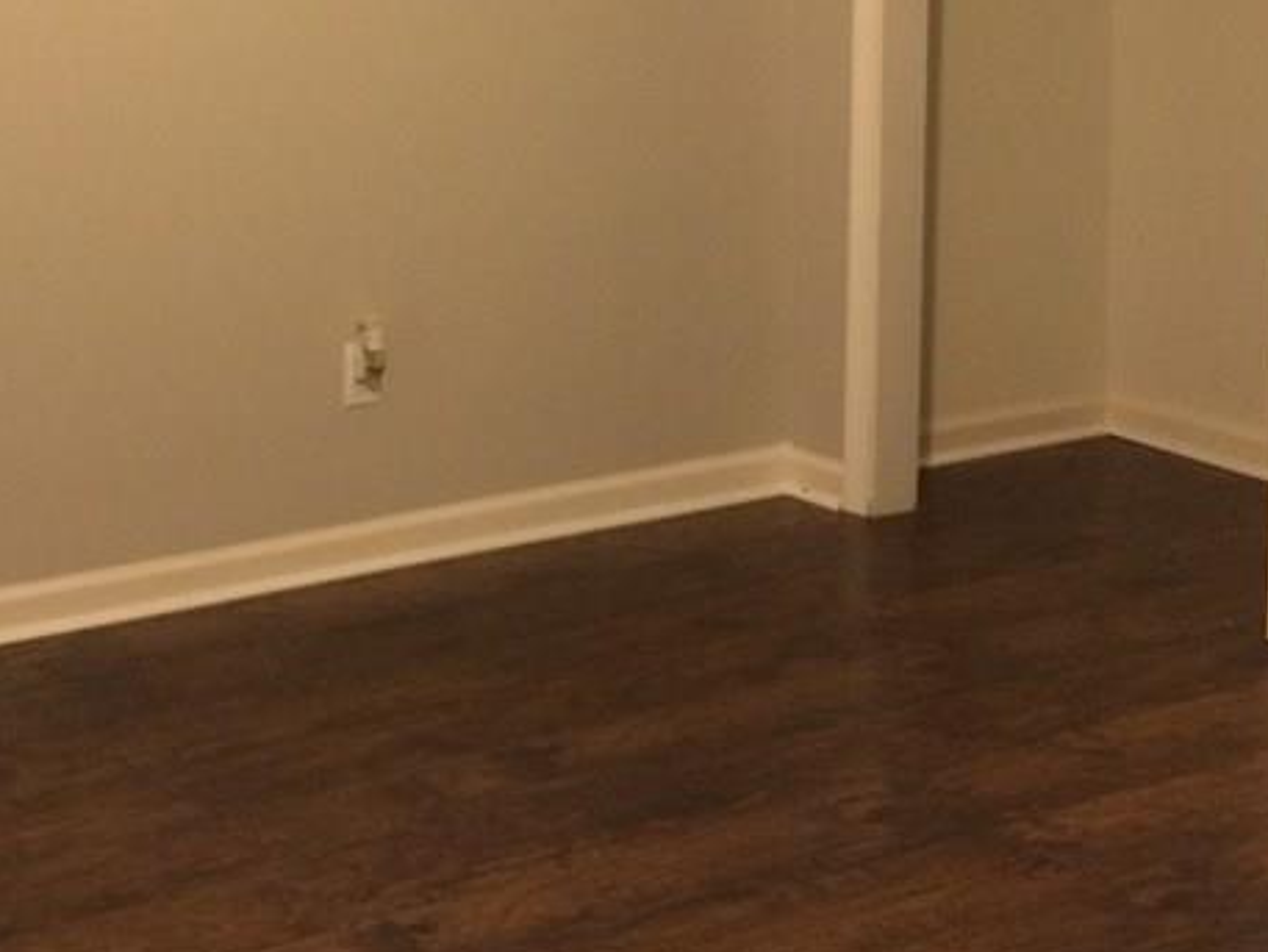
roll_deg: +0.3
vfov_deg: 22.0
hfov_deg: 29.5
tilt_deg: -7.6
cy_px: 80
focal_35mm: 65
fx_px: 2382
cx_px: 394
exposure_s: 1/20
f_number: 2.2
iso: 250
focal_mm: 4.15
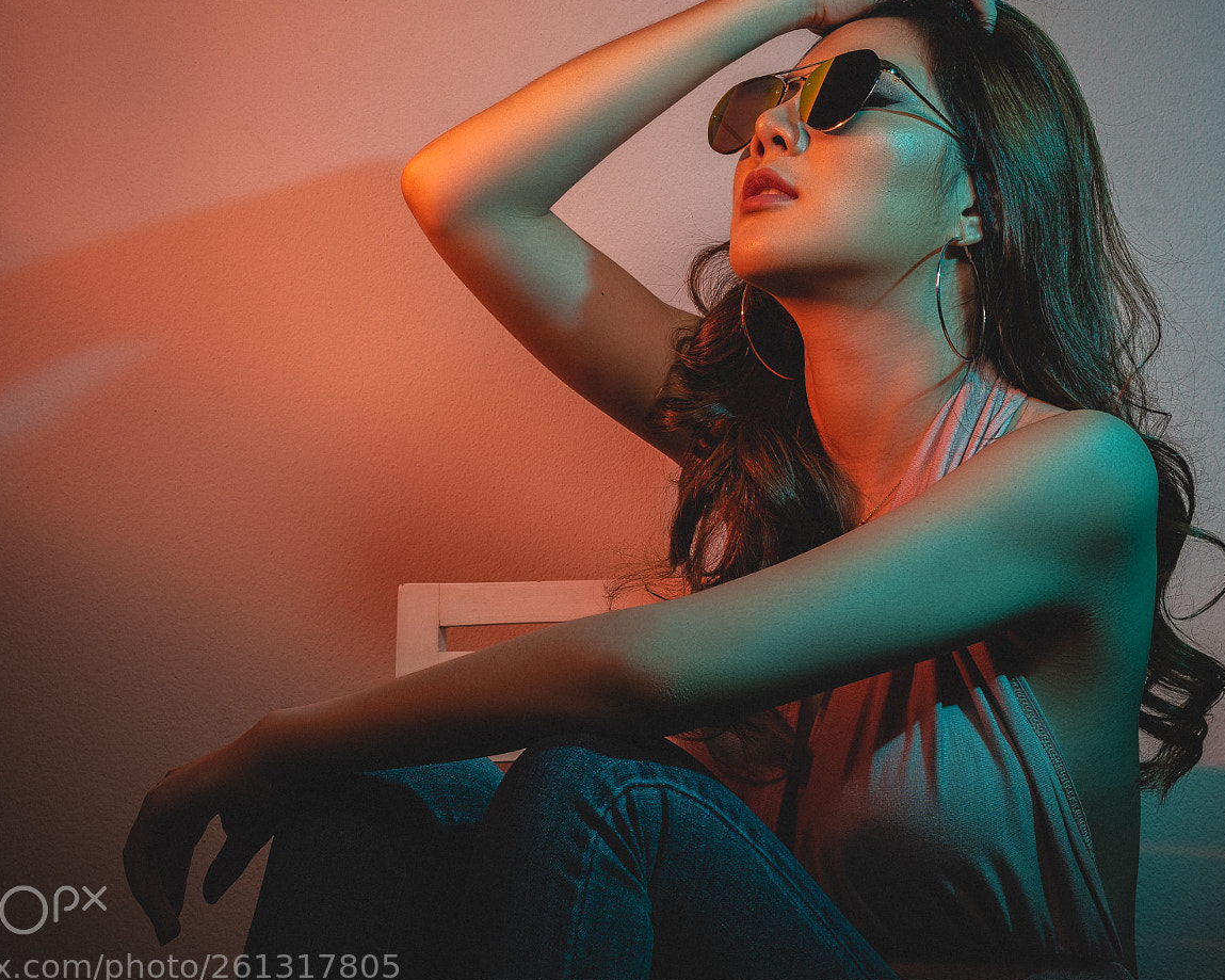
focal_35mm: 68
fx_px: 2465
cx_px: 695
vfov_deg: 22.5
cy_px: 481
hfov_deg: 27.9
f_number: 10
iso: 100
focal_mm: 52
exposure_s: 1/160
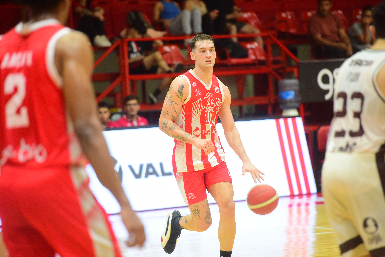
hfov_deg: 10.3
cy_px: 128
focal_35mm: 200
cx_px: 192
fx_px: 2139
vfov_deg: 6.9
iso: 2000
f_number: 2.8
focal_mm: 200
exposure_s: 1/400
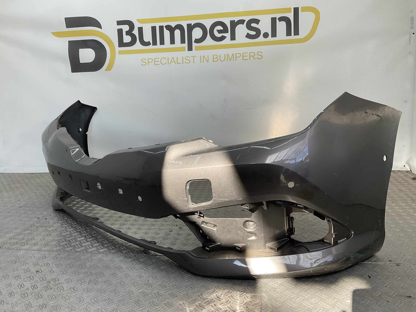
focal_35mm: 29
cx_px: 208
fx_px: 349
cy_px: 156
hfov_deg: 61.7
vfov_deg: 48.2
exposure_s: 1/222
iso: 16
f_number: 1.8
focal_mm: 3
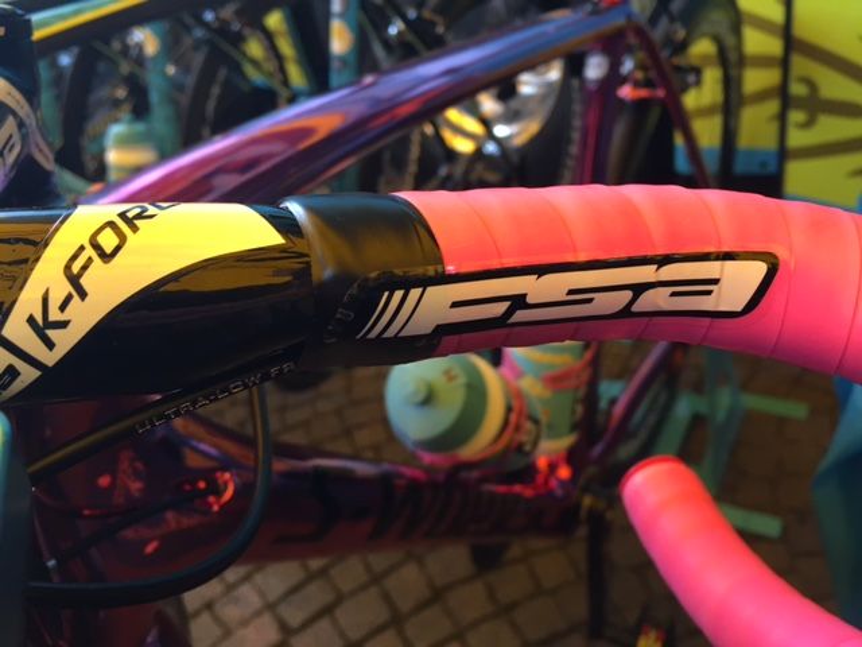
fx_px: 722
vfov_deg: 48.2
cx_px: 431
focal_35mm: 29
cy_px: 324
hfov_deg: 61.7
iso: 50
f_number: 2.2
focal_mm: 4.15
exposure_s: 1/33
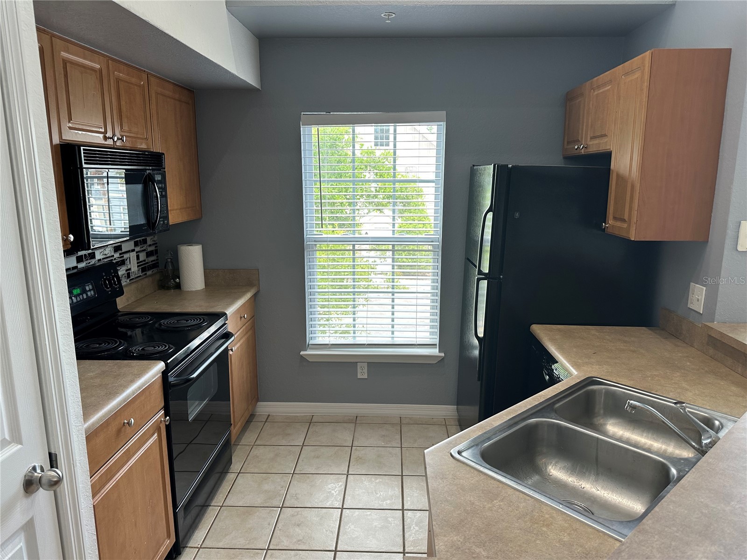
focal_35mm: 24
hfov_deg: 71.6
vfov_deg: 56.8
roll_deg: -0.5
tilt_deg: -11.2
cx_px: 374
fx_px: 518
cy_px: 280
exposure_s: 1/120
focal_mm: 6.86
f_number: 1.78
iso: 100
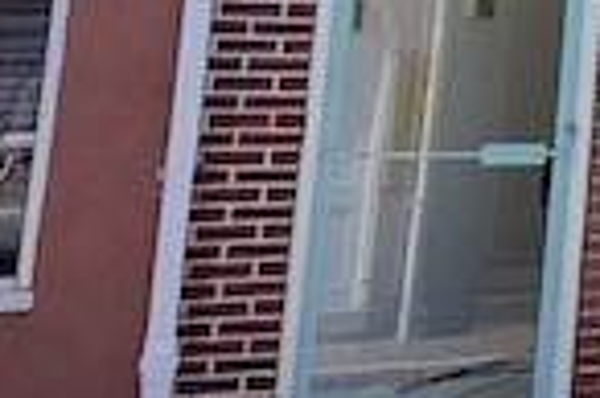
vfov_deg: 8.7
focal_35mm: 148
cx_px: 1578
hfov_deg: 11.0
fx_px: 2464
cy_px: -427
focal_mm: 4.25
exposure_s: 1/919
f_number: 1.8
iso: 32
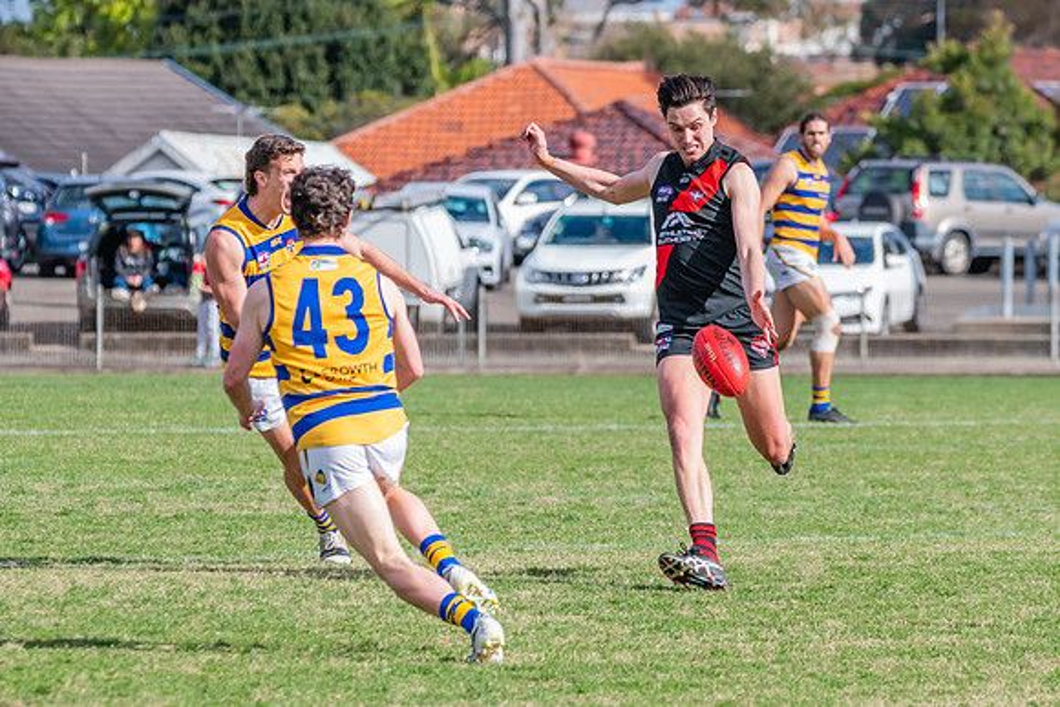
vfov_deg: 3.4
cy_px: 261
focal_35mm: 400
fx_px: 11766
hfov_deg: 5.2
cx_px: 713
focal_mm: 250
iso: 800
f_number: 8
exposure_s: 1/1600
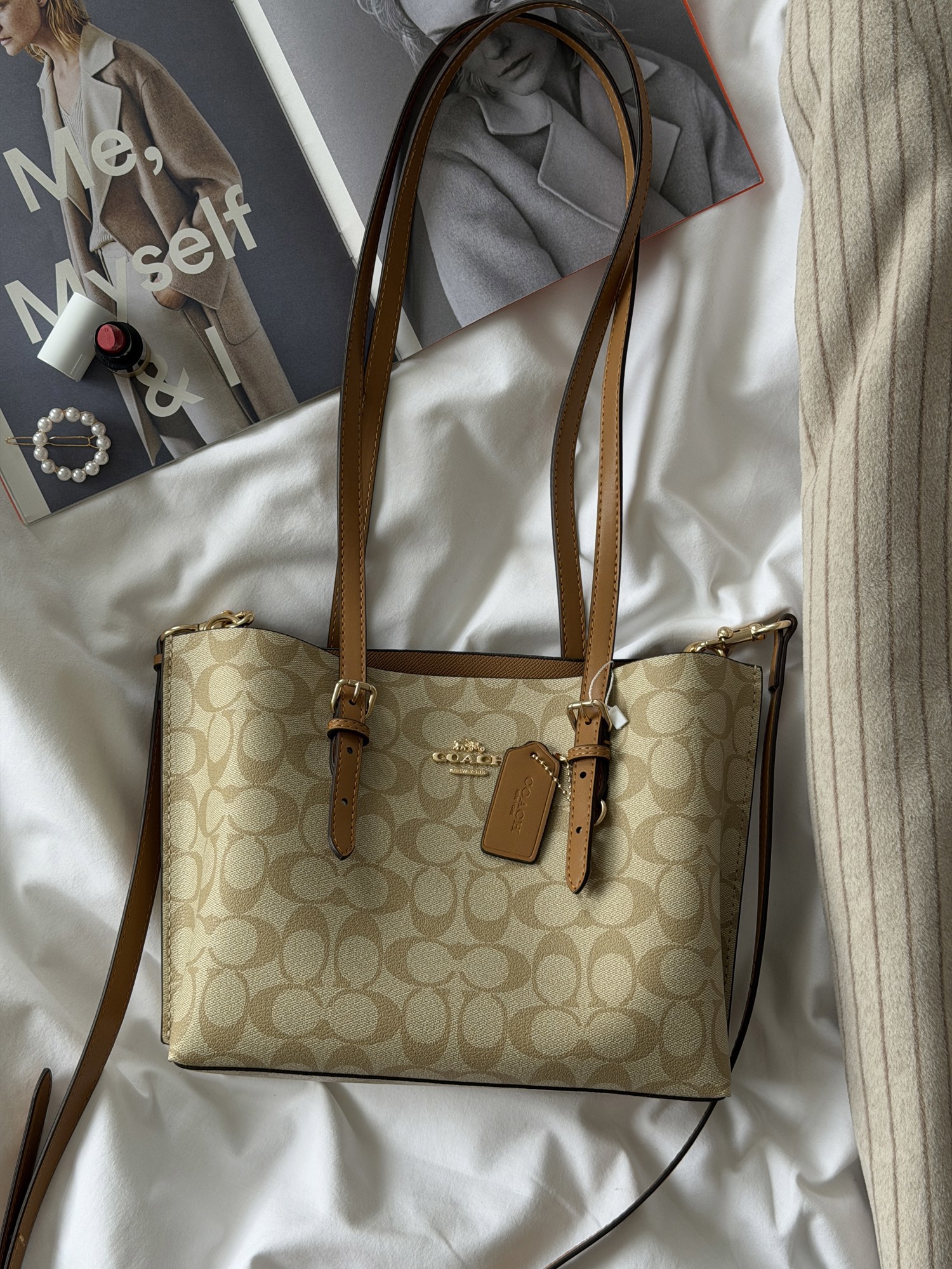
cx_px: 476
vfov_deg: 39.7
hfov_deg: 30.3
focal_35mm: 48
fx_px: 1760
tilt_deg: -89.4
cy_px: 634
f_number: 1.78
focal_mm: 6.76
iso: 50
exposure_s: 1/121
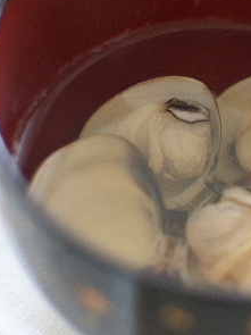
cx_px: 248
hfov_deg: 12.0
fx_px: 1180
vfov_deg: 16.2
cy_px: 153
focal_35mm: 122
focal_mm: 50
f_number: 2
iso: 400
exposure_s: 1/60
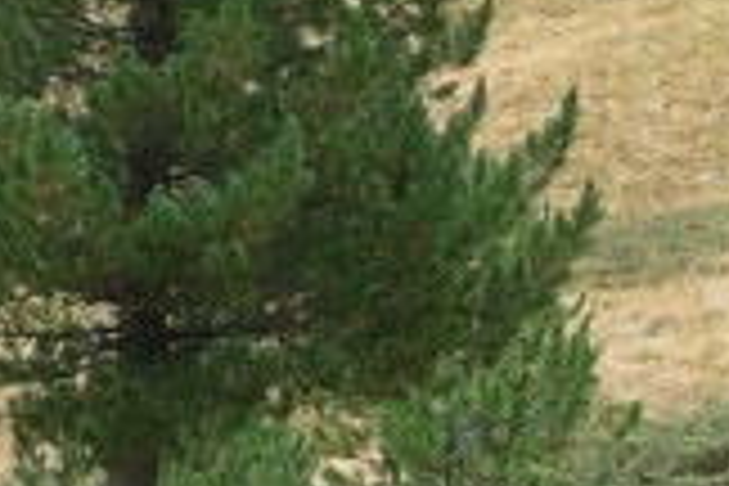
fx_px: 7512
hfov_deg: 5.5
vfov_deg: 3.7
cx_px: 790
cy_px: 112
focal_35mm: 371
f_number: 2.8
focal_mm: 10.7
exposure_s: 1/160
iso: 80
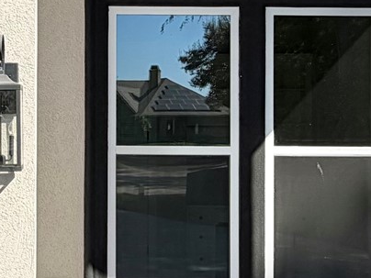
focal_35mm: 71
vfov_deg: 20.7
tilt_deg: +0.9
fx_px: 761
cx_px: 67
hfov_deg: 26.8
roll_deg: +0.1
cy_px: 106
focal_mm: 2.22
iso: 32
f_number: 2.2
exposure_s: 1/770
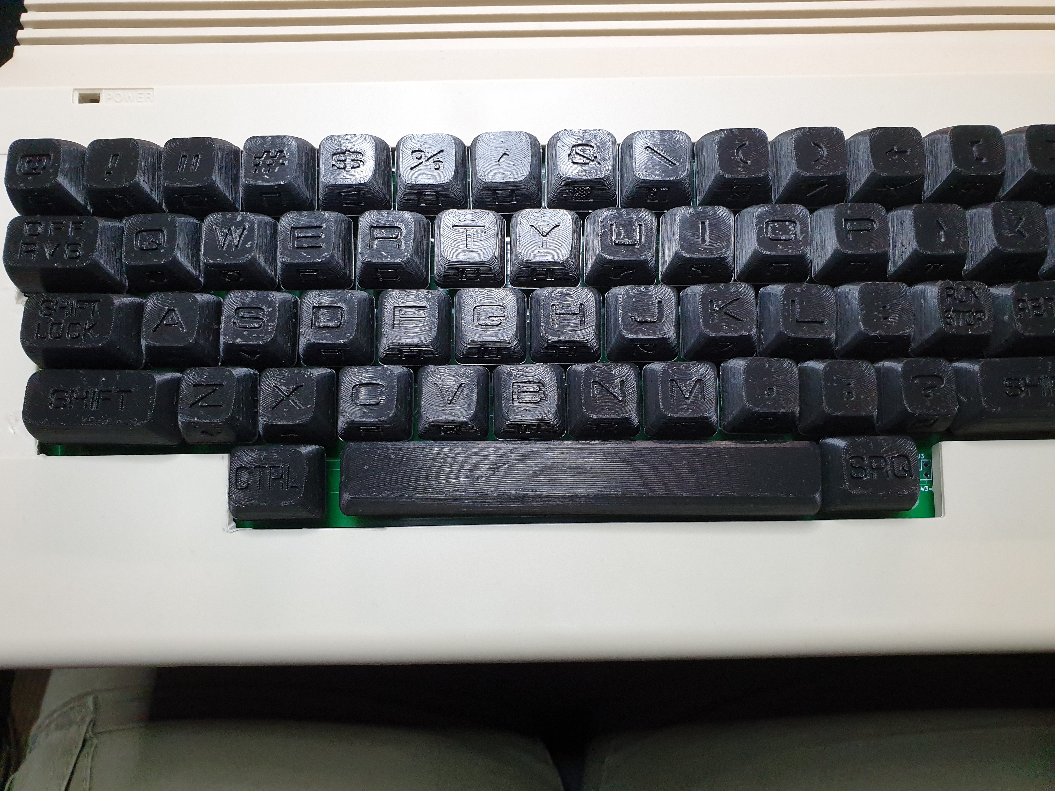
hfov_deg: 67.3
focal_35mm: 26
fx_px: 792
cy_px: 396
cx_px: 528
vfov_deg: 53.1
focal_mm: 4.3
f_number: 2.4
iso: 250
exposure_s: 1/100
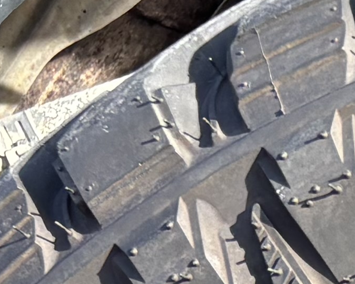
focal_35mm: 215
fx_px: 2259
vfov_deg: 6.3
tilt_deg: -23.7
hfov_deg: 8.1
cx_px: 910
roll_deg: +0.3
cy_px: 981
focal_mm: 5.96
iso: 40
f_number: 1.6
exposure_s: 1/243
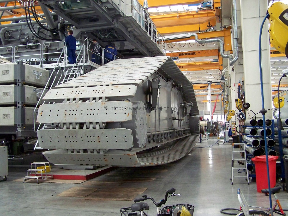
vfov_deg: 37.7
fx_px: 316
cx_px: 144
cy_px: 108
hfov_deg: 49.0
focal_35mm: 38
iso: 400
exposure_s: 1/60
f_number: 2.8
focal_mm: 6.3
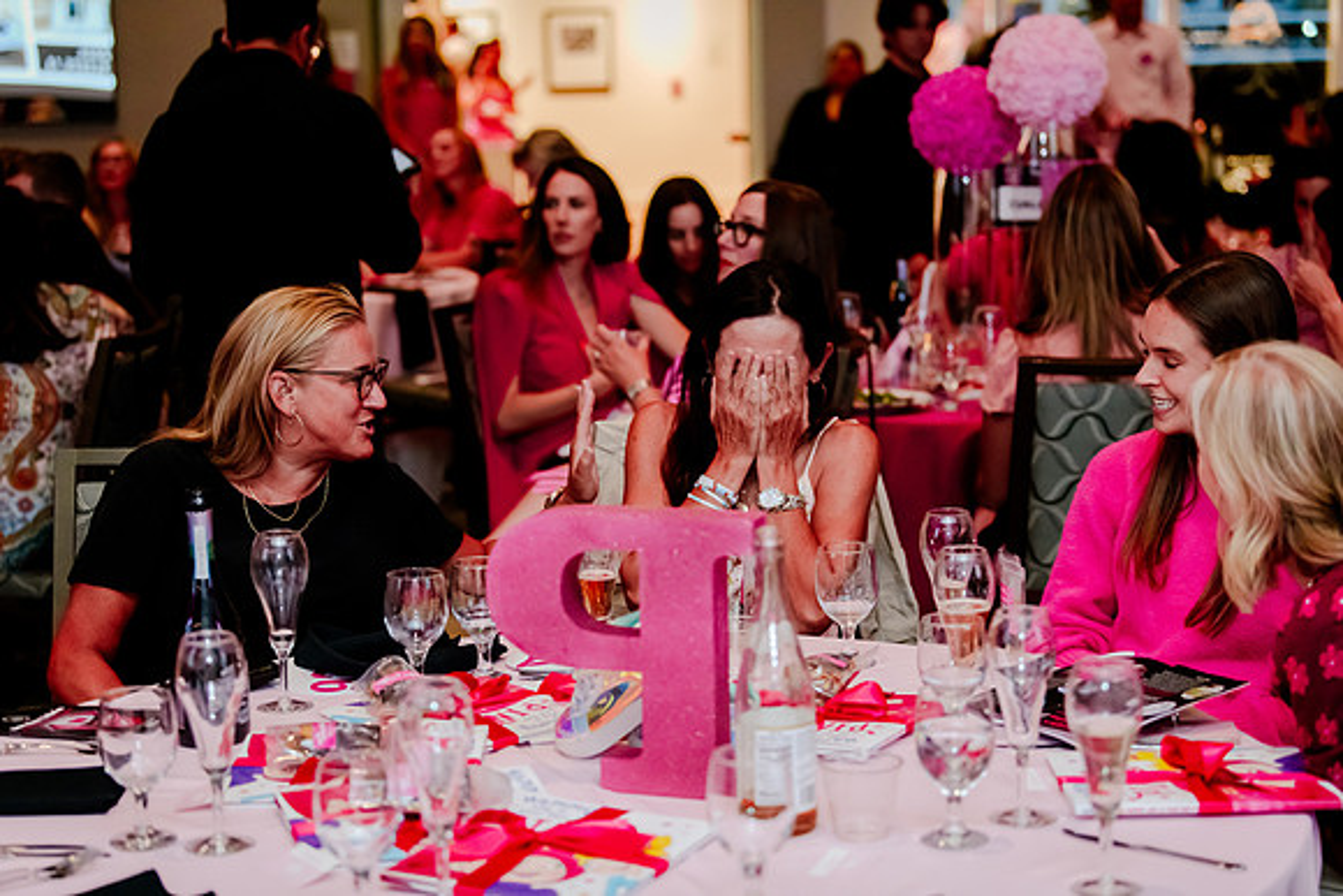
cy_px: 448
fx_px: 2612
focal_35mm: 70
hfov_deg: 28.8
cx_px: 672
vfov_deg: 19.5
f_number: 2.8
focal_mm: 70
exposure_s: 1/160
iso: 5000
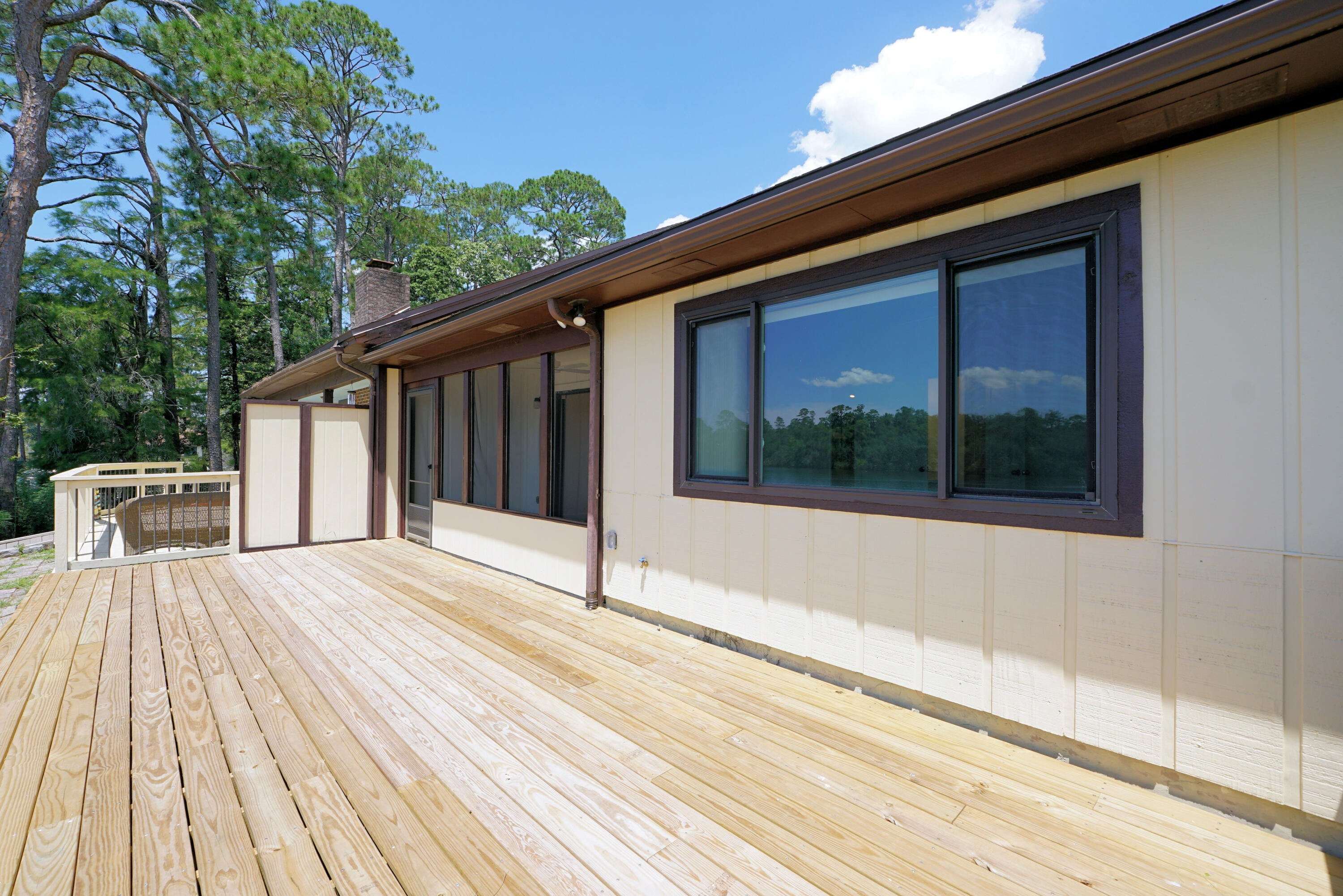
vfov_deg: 77.3
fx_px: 560
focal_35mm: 15
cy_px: 448
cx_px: 672
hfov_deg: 100.4
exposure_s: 1/200
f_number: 7.1
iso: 100
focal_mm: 10
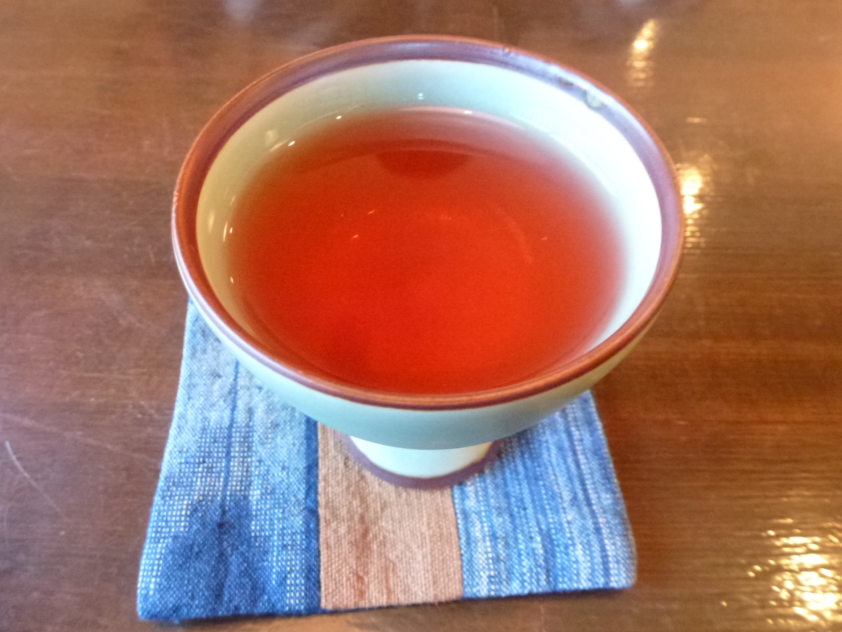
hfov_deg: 67.3
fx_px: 633
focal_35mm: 26
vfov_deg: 53.0
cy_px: 296
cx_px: 426
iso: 800
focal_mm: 4.3
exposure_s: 1/15
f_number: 3.3
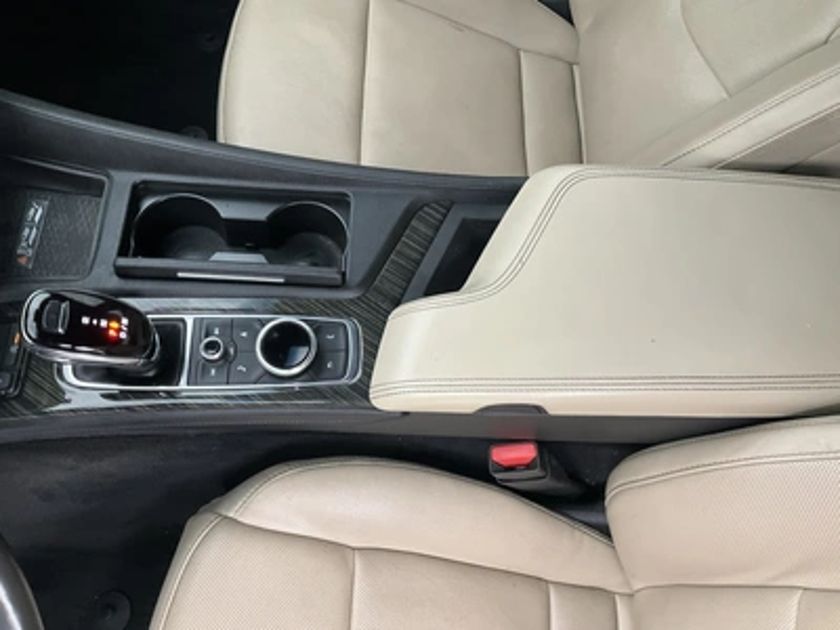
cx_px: 420
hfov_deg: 61.7
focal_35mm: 29
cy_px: 315
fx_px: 704
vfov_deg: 48.2
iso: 100
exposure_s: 1/60
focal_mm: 3
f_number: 1.8
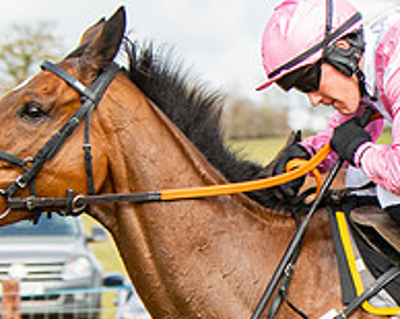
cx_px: 584
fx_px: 4094
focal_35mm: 346
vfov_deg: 4.5
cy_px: 427
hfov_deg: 5.5
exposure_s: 1/1600
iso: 400
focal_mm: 70
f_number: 4
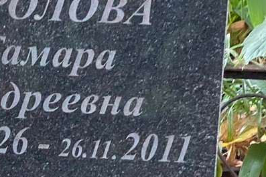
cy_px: 136
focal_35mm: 196
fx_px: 1449
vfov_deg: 7.0
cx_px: 49
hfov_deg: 10.5
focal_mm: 6
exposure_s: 1/60
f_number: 2
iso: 400
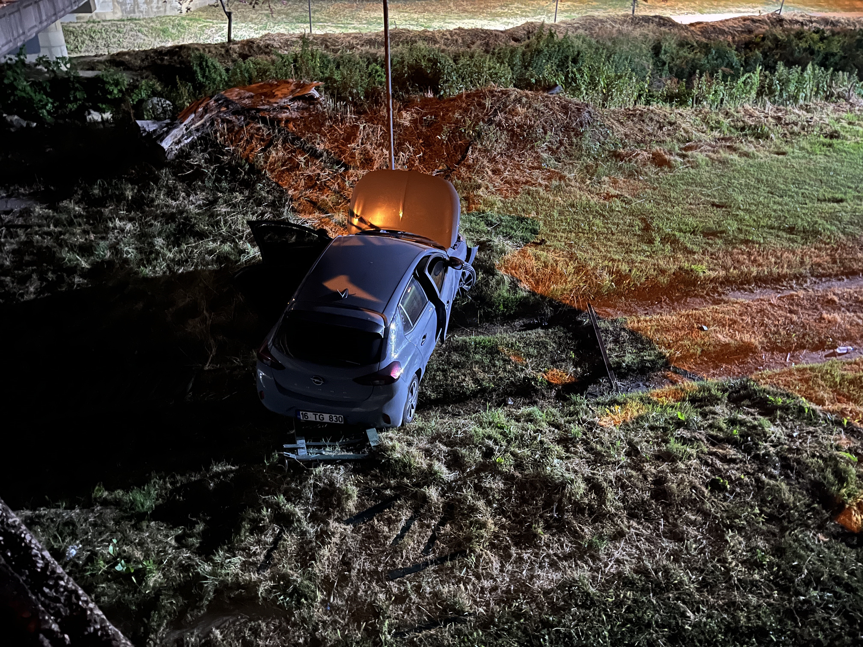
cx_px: 432
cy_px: 324
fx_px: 648
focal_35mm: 26
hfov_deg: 67.3
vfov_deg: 53.1
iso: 1600
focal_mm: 5.1
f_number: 1.6
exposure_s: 1/5
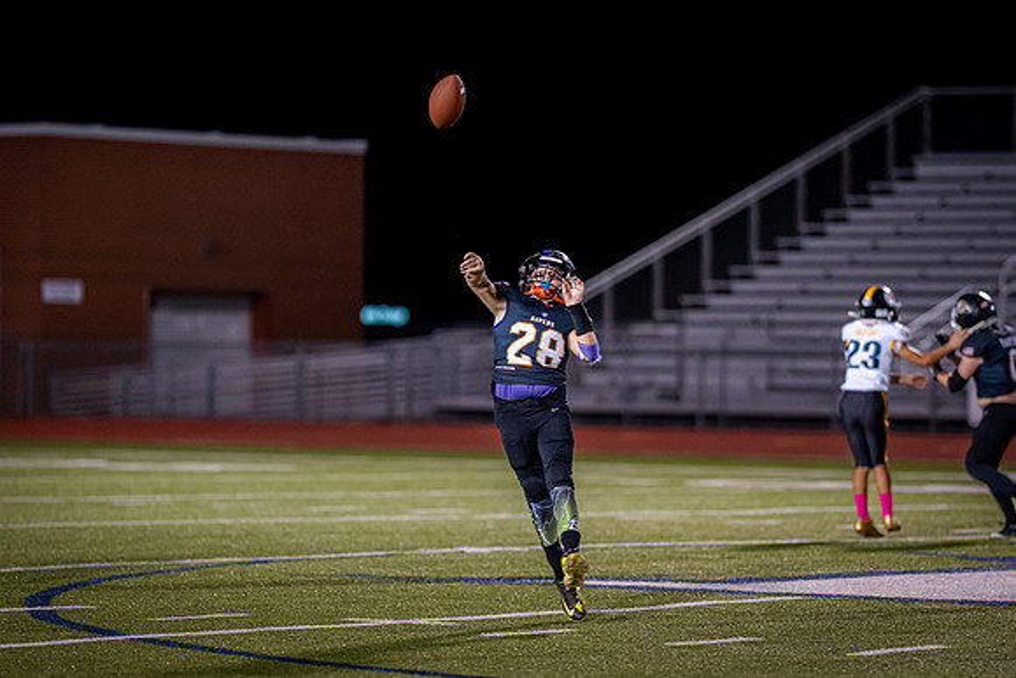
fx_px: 5915
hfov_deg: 9.8
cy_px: 390
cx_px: 545
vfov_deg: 6.6
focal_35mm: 210
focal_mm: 135
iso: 2000
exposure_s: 1/1250
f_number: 1.8
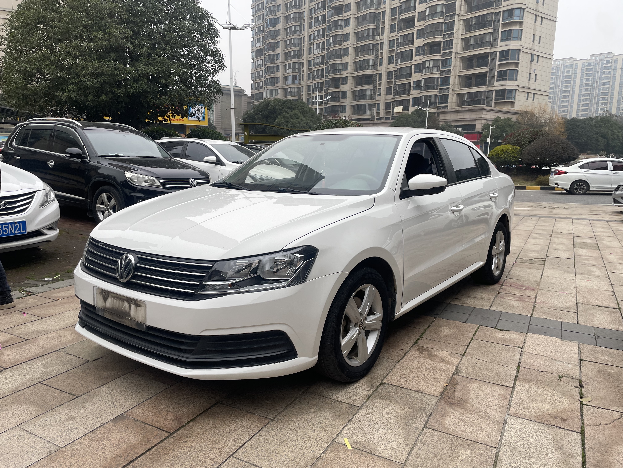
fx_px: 468
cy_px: 234
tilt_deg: -9.9
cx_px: 312
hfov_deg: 67.3
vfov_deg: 53.1
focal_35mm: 26
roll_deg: -0.6
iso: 32
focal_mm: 4.2
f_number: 1.6
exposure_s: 1/381
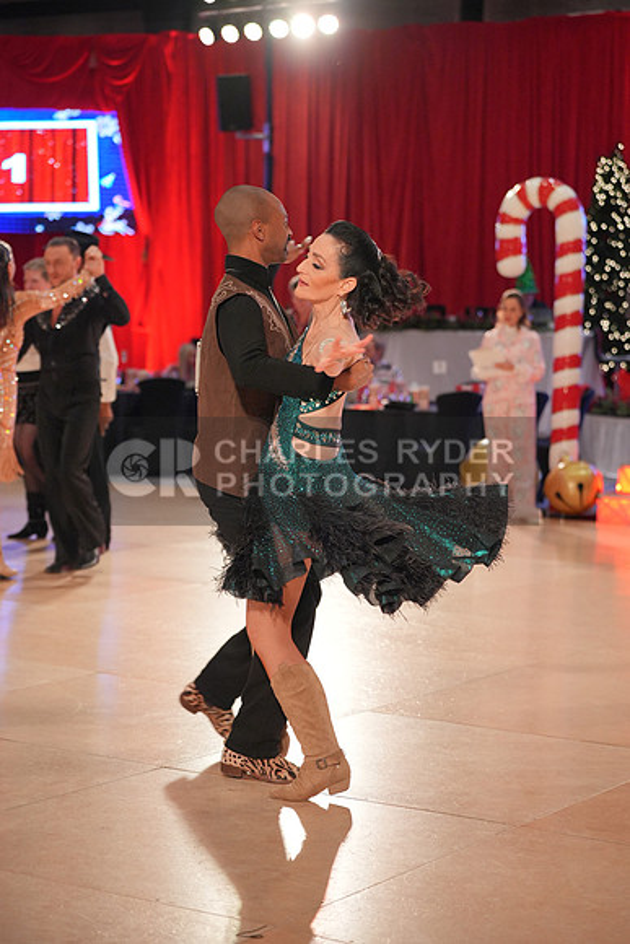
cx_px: 315
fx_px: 1967
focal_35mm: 75
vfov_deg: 27.0
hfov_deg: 18.2
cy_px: 472
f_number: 3.2
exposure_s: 1/400
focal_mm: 75
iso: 2500
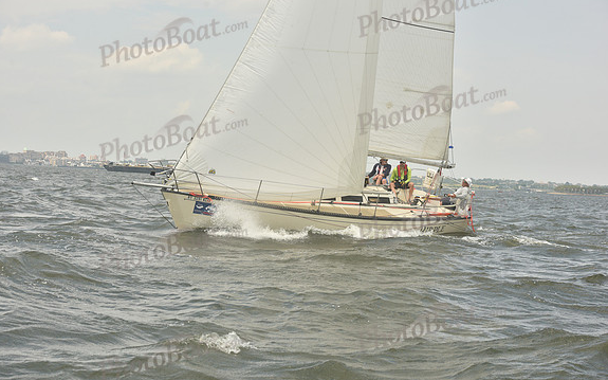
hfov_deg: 28.6
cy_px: 177
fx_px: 1193
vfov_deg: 18.1
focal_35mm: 72
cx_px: 303
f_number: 8
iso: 250
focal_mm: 70
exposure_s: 1/800
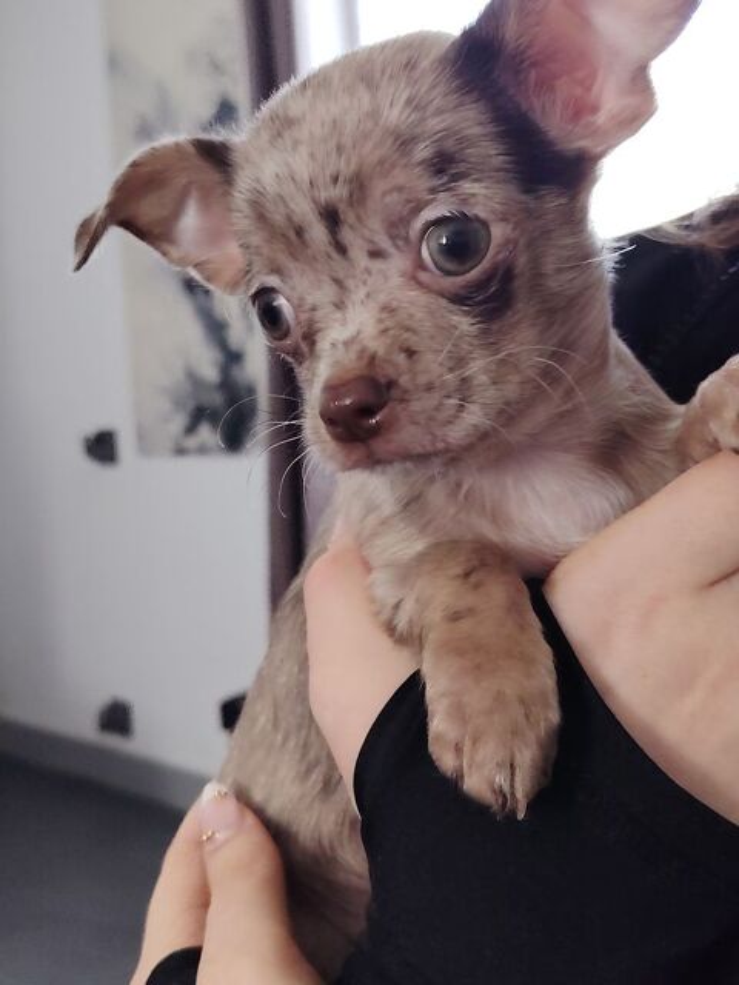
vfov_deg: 39.7
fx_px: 1366
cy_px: 492
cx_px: 370
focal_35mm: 48
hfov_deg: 30.3
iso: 2522
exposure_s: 1/100
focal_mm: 5.25
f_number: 1.75
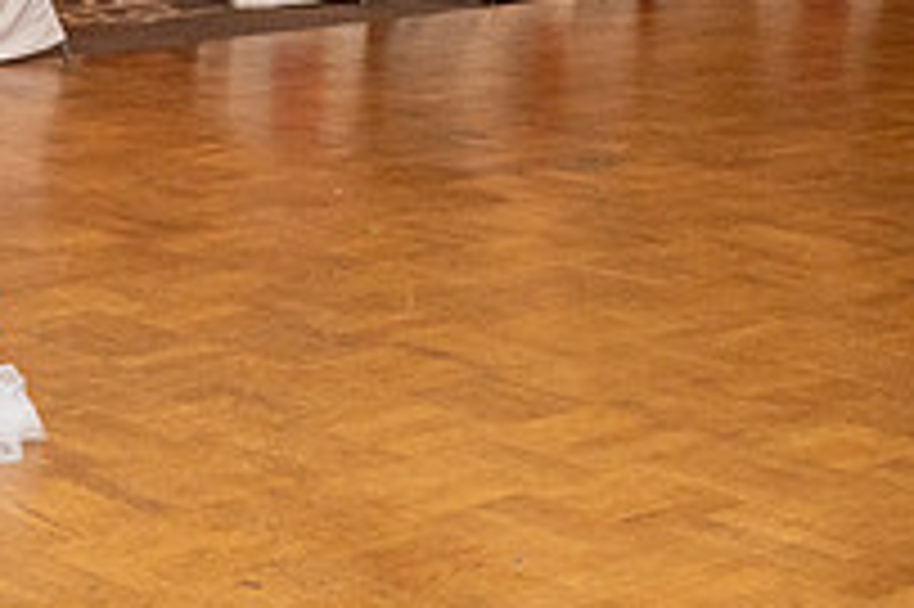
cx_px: -337
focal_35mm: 110
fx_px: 2790
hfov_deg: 17.3
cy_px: -77
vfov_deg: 12.2
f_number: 4
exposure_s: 1/200
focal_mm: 34.5
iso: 2500
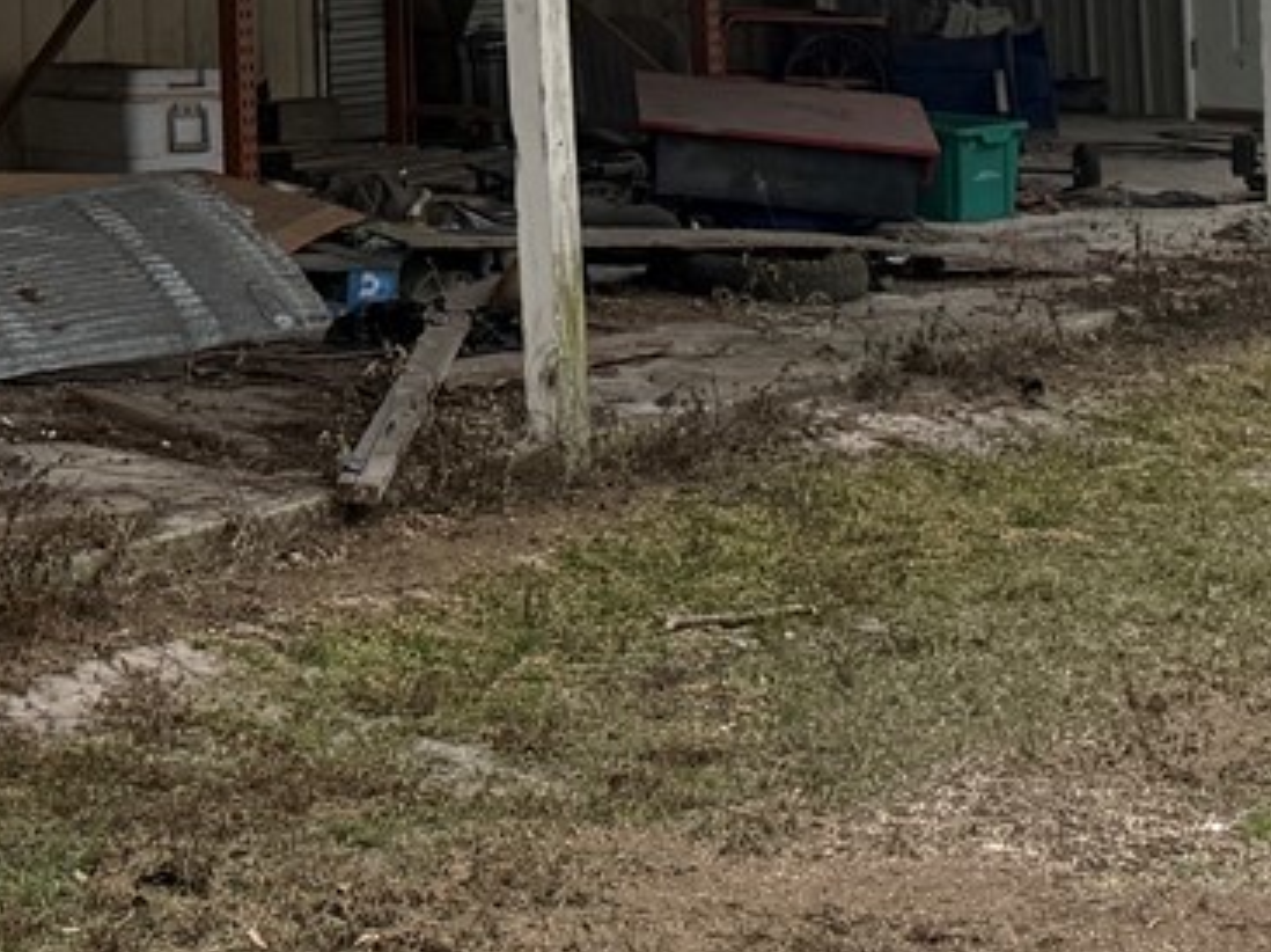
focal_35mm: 105
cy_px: -653
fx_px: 3853
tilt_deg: +6.7
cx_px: -271
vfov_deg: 13.0
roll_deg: +0.4
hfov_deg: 17.8
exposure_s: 1/5319
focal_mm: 6.76
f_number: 1.78
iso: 100
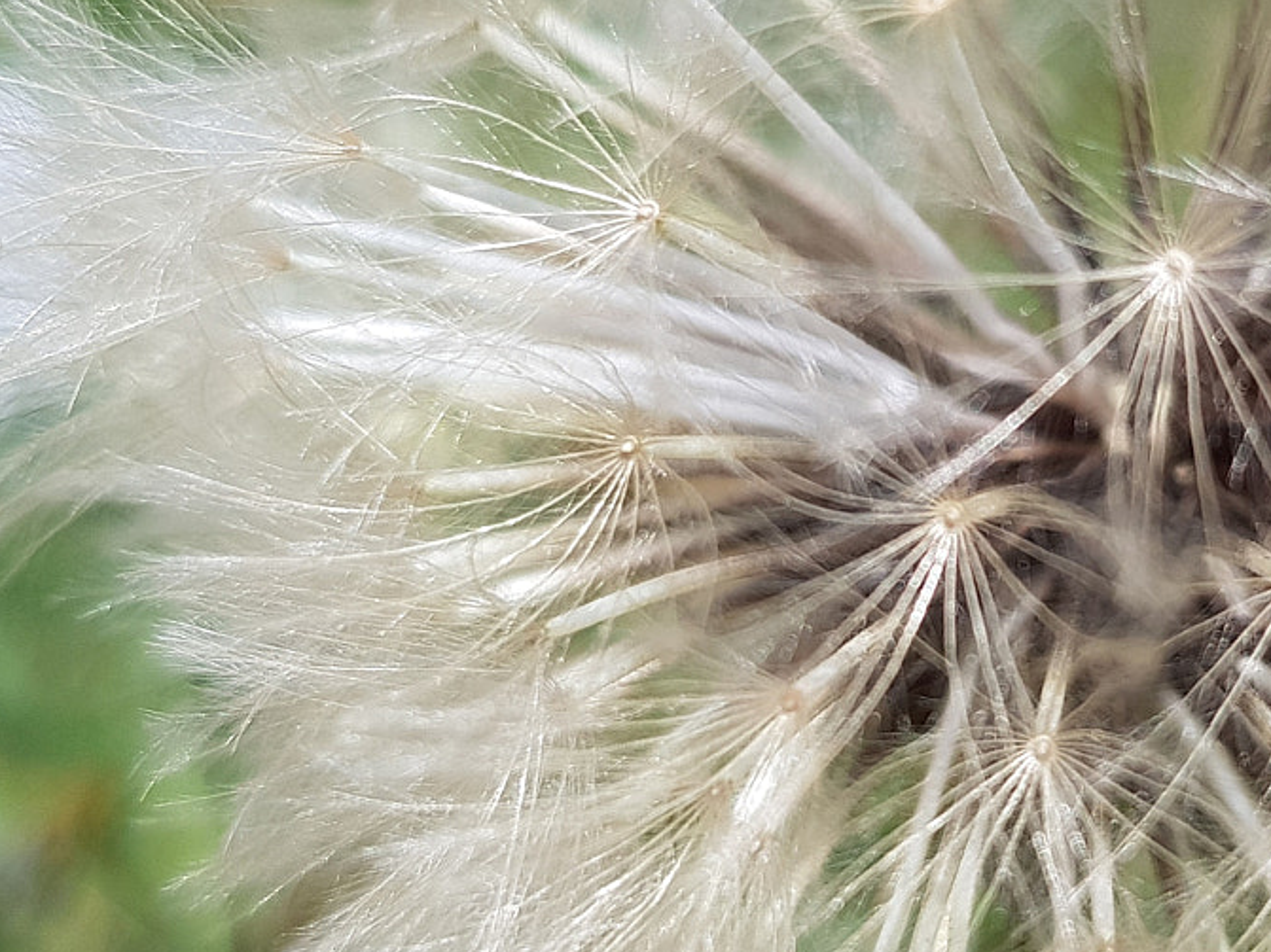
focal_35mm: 62
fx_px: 2276
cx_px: 994
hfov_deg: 30.5
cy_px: 481
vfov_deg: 23.6
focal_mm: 4.2
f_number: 1.7
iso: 40
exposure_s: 1/2040
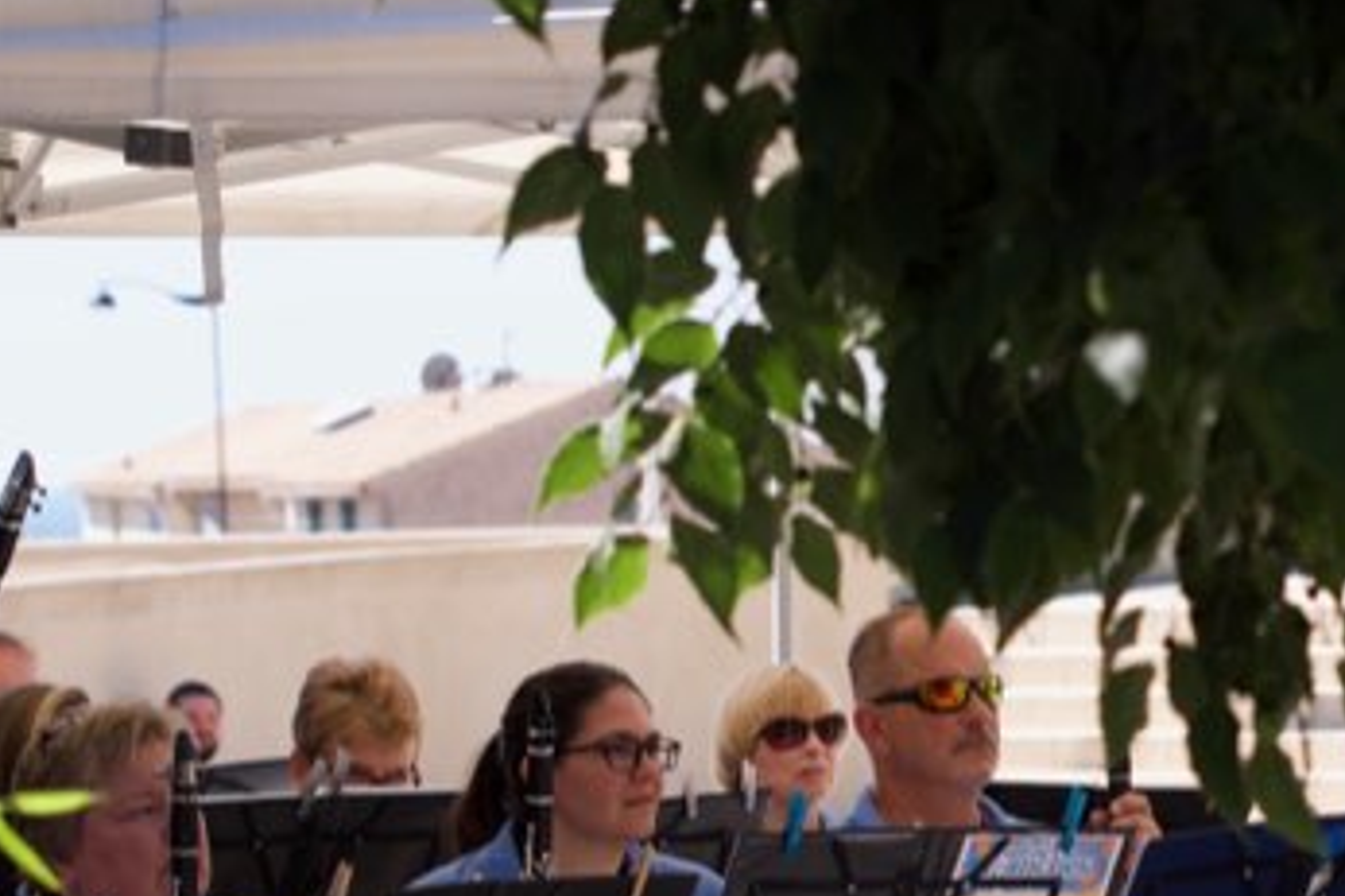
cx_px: 1283
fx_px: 5377
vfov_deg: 9.5
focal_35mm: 144
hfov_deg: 14.1
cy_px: 811
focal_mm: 33
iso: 160
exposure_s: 1/1000
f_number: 2.8
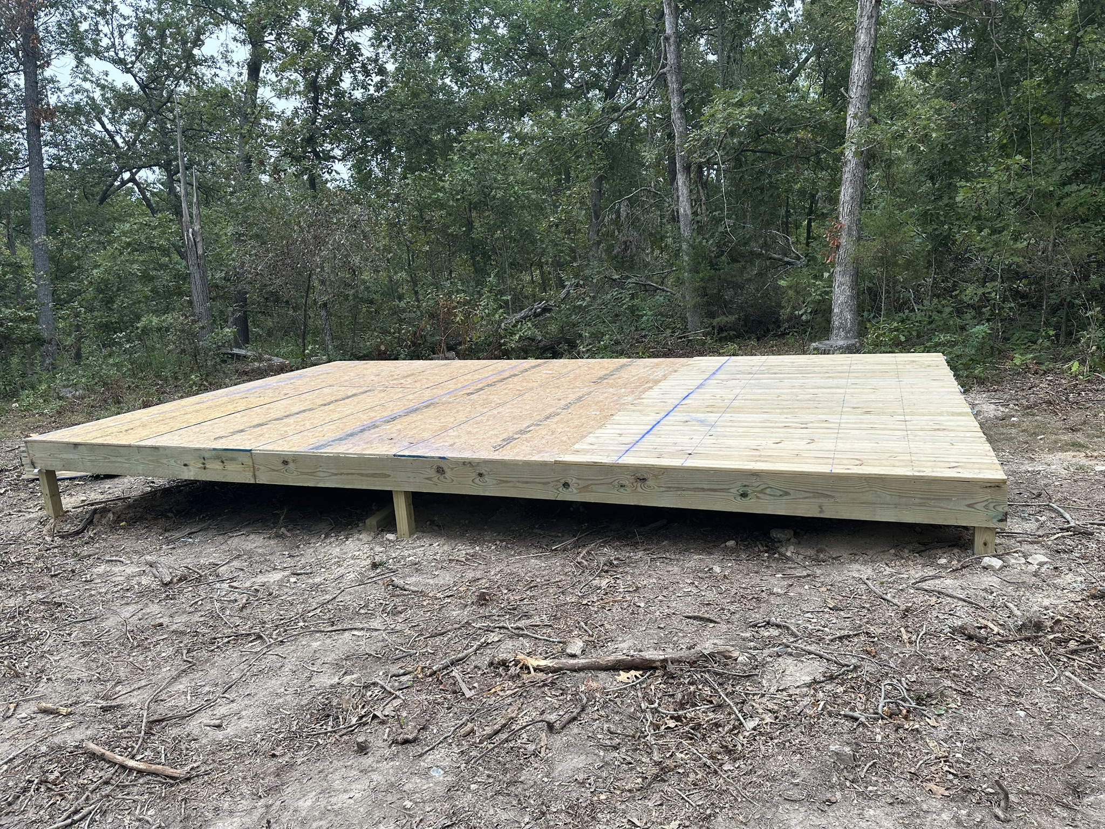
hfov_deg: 71.6
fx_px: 766
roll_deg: +4.4
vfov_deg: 56.8
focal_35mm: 24
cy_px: 414
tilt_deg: -10.7
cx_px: 552
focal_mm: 6.86
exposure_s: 1/462
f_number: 1.78
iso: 80
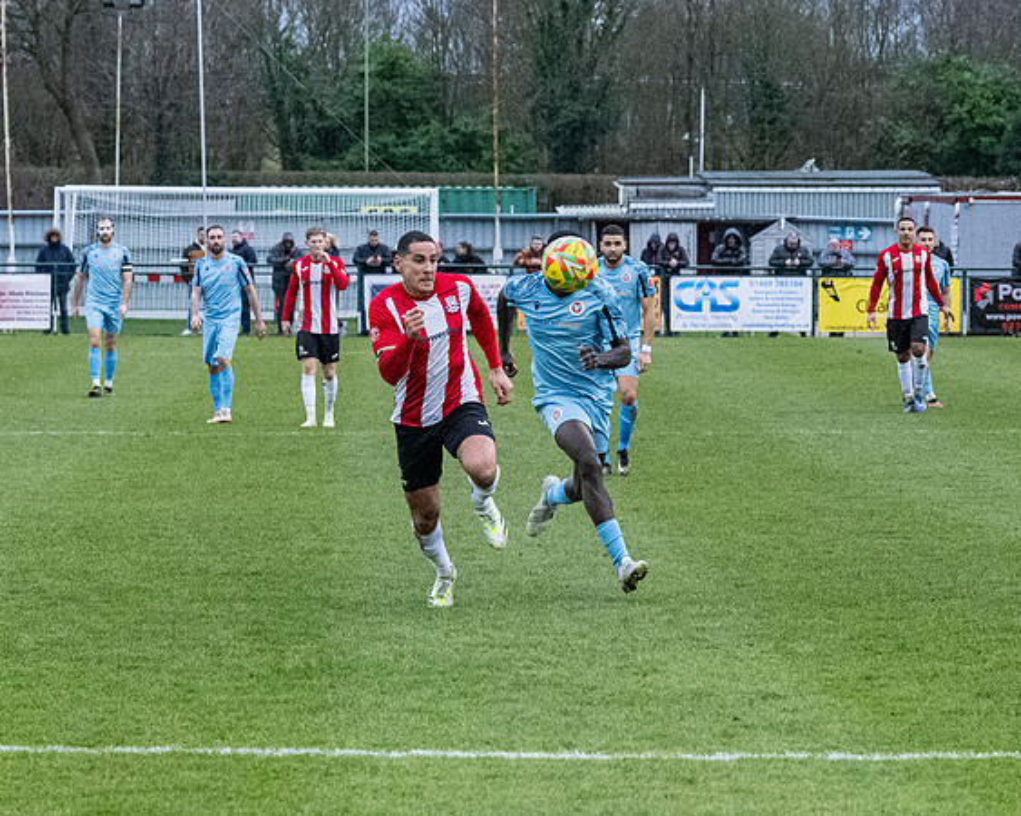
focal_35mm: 207
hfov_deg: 9.3
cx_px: 517
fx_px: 6253
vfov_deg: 7.5
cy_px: 366
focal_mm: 70
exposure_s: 1/1250
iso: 5000
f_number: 4
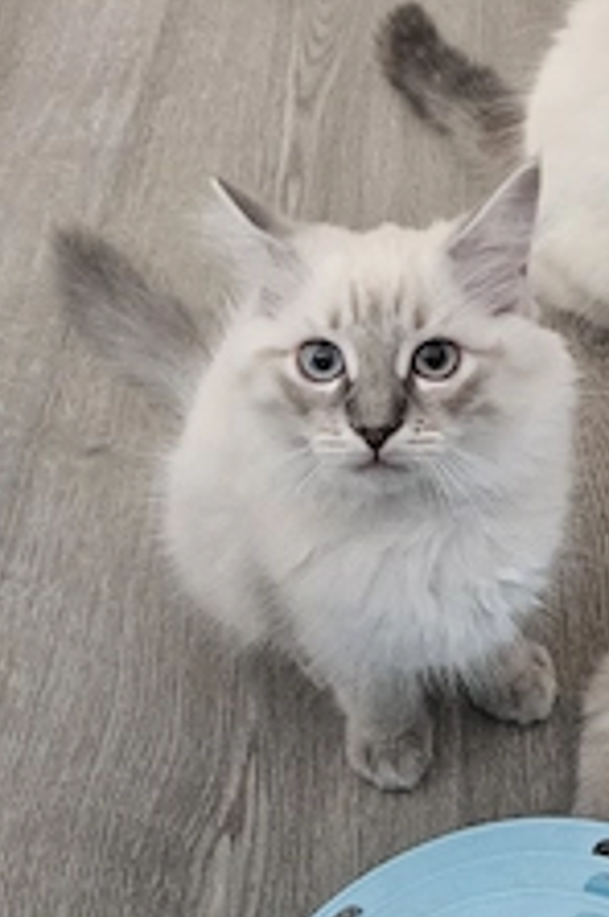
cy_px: 337
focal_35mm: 43
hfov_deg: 29.9
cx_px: 539
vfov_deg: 45.1
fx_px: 1094
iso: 800
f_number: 1.8
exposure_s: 1/100
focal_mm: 5.4
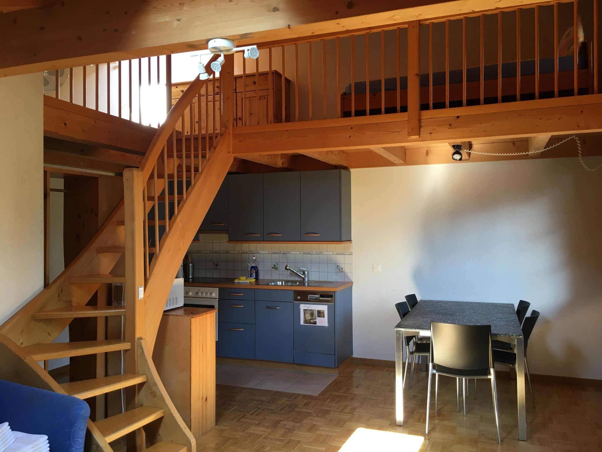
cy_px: 226
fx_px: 504
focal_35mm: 29
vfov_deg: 48.2
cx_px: 301
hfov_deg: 61.7
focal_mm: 4.15
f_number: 2.2
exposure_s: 1/33
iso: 50
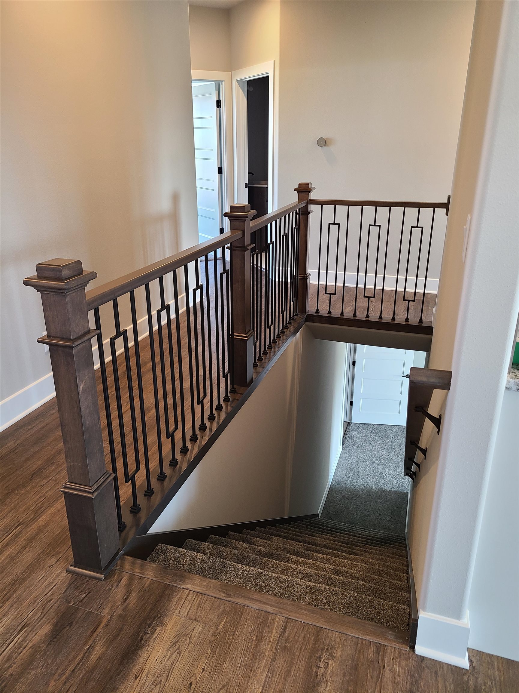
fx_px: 520
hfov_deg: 53.1
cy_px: 346
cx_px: 260
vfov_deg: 67.3
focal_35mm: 26
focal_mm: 5.4
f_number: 1.8
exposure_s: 1/59
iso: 160
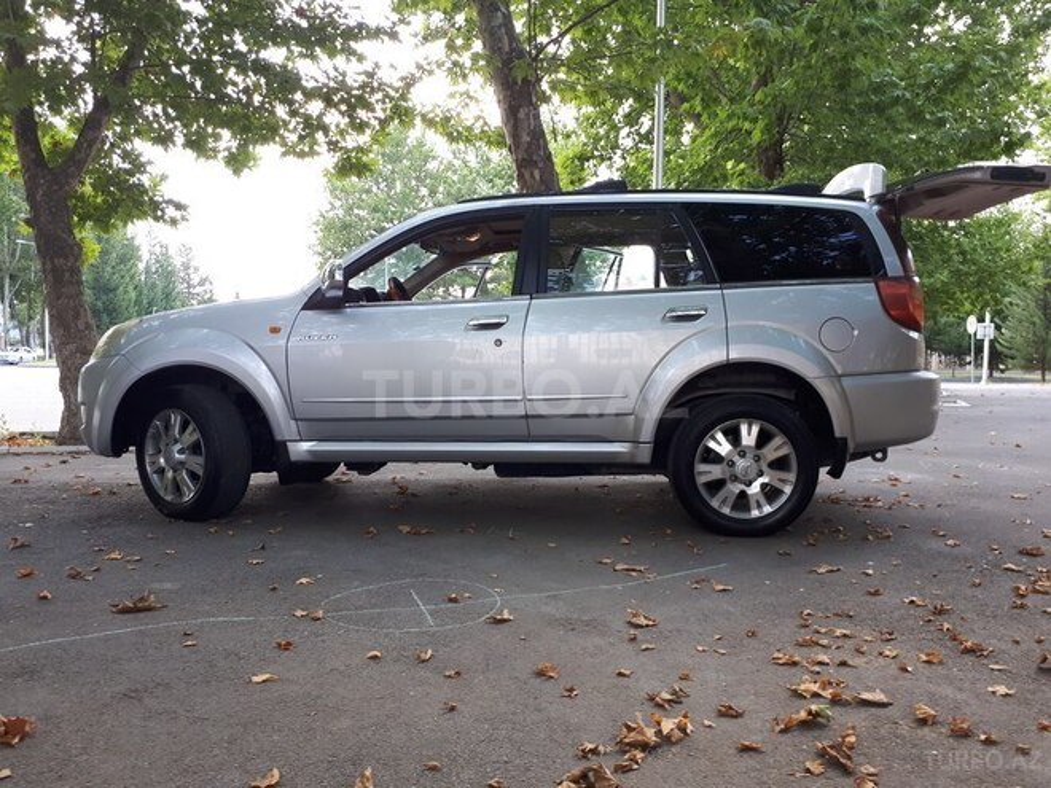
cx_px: 526
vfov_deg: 51.4
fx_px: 820
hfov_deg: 65.3
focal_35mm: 27
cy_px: 394
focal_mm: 3.6
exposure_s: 1/100
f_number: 1.9
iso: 50
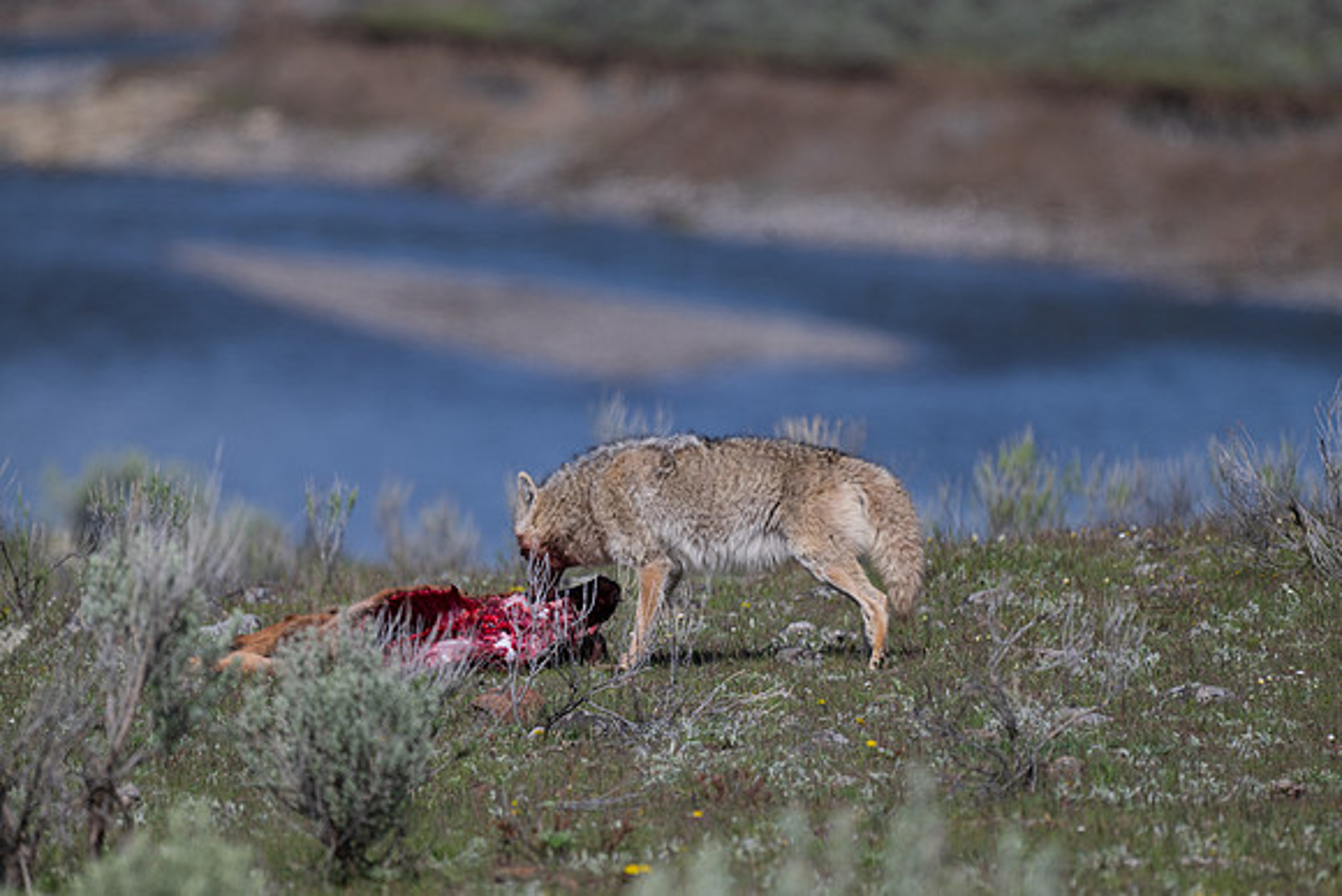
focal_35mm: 651
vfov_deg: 2.1
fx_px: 24259
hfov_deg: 3.2
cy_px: 486
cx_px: 614
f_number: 6.3
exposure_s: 1/1250
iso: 200
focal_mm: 600
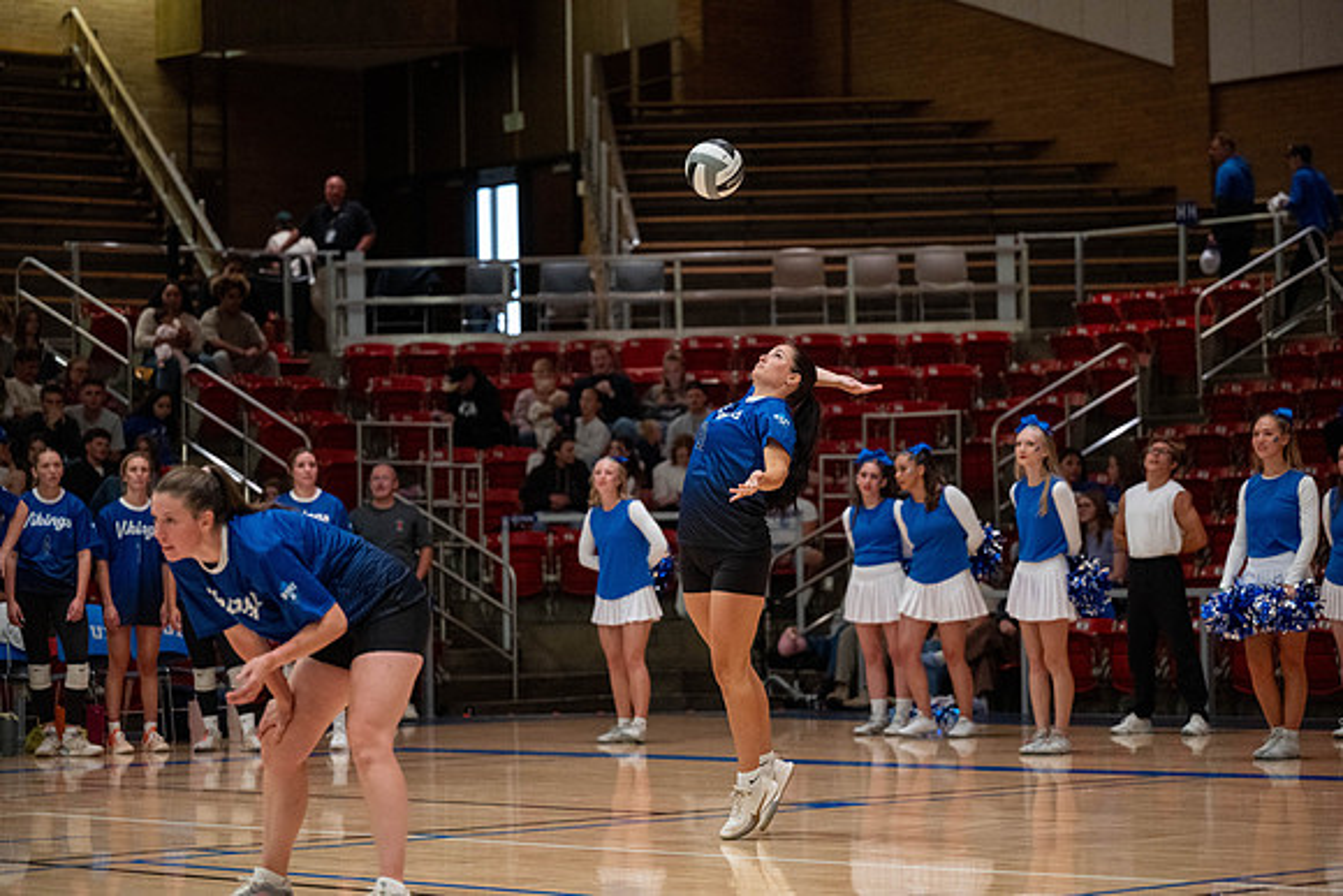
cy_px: 448
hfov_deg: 20.4
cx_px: 672
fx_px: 3731
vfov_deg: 13.7
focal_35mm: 100
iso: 5000
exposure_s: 1/500
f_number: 2.8
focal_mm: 100
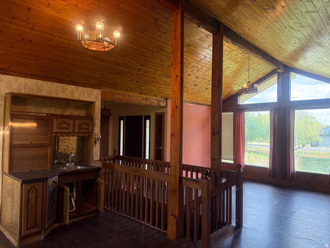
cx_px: 165
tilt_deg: +1.2
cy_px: 124
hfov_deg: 71.6
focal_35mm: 24
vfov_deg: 56.8
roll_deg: -0.7
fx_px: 229
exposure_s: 1/129
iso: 200
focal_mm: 6.76
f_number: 1.78
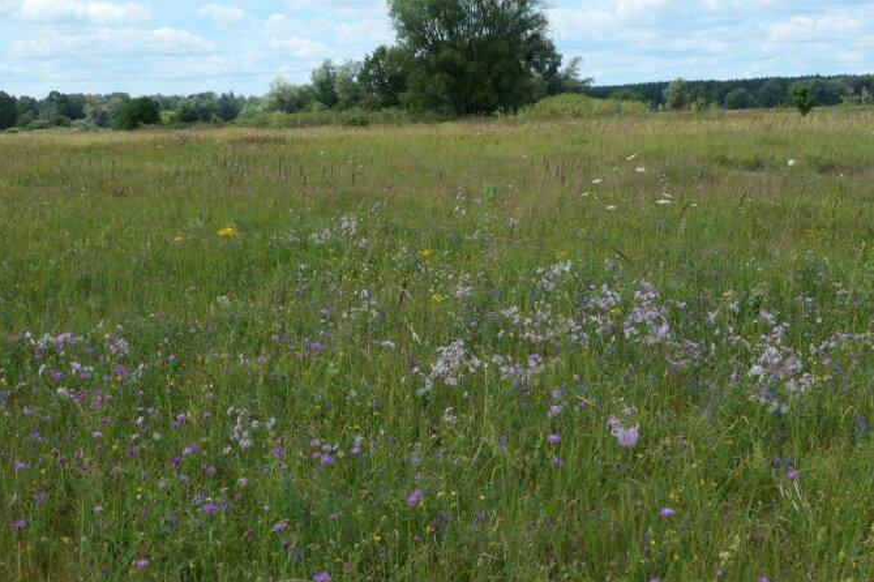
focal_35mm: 66
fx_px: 1601
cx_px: 441
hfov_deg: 30.5
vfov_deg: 20.6
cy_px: 294
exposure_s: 1/1000
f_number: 5
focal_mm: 23.6
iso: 200
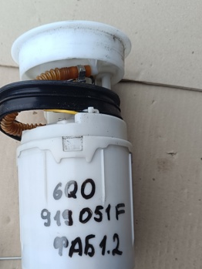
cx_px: 64
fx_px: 257
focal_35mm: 33
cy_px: 177
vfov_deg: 54.3
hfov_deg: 42.3
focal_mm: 5.59
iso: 51
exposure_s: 1/203
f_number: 1.88
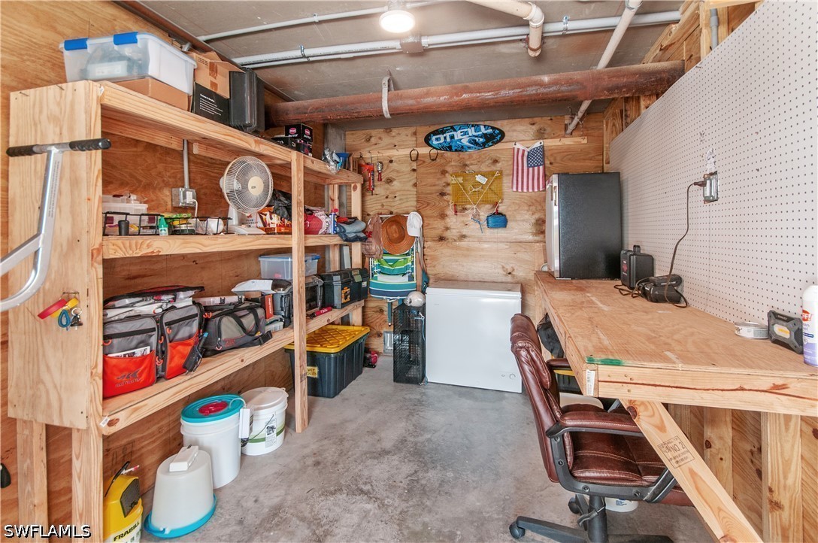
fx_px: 340
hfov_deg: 100.5
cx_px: 409
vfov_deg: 77.1
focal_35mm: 15
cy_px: 272
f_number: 5.6
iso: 200
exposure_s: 1/15
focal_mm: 10
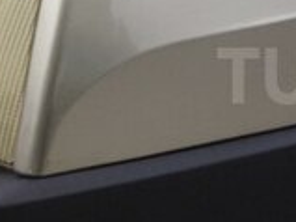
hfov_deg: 13.8
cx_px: 408
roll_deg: -3.0
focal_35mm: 137
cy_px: 76
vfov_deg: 10.8
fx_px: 1171
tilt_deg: -14.5
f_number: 2.4
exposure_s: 1/196
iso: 50
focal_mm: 4.12
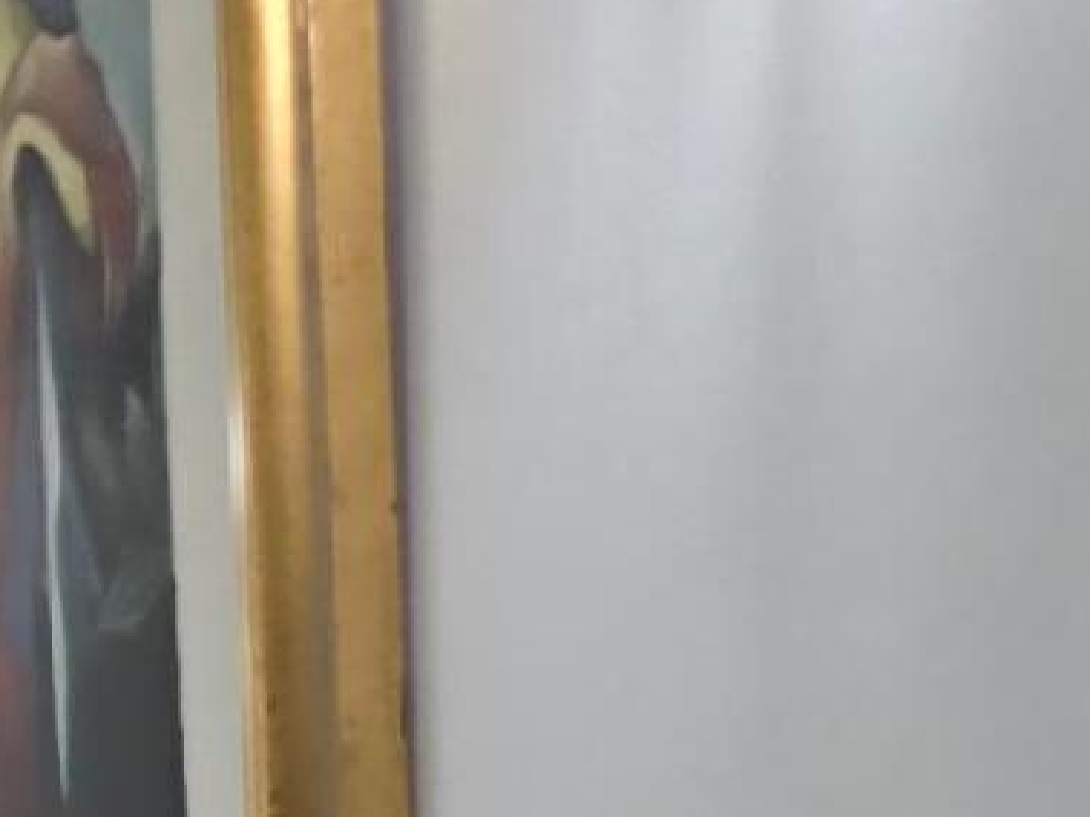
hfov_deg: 9.6
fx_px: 5509
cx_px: -1812
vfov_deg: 8.0
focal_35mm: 175
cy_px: 1706
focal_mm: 6.3
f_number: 1.7
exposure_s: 1/120
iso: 64
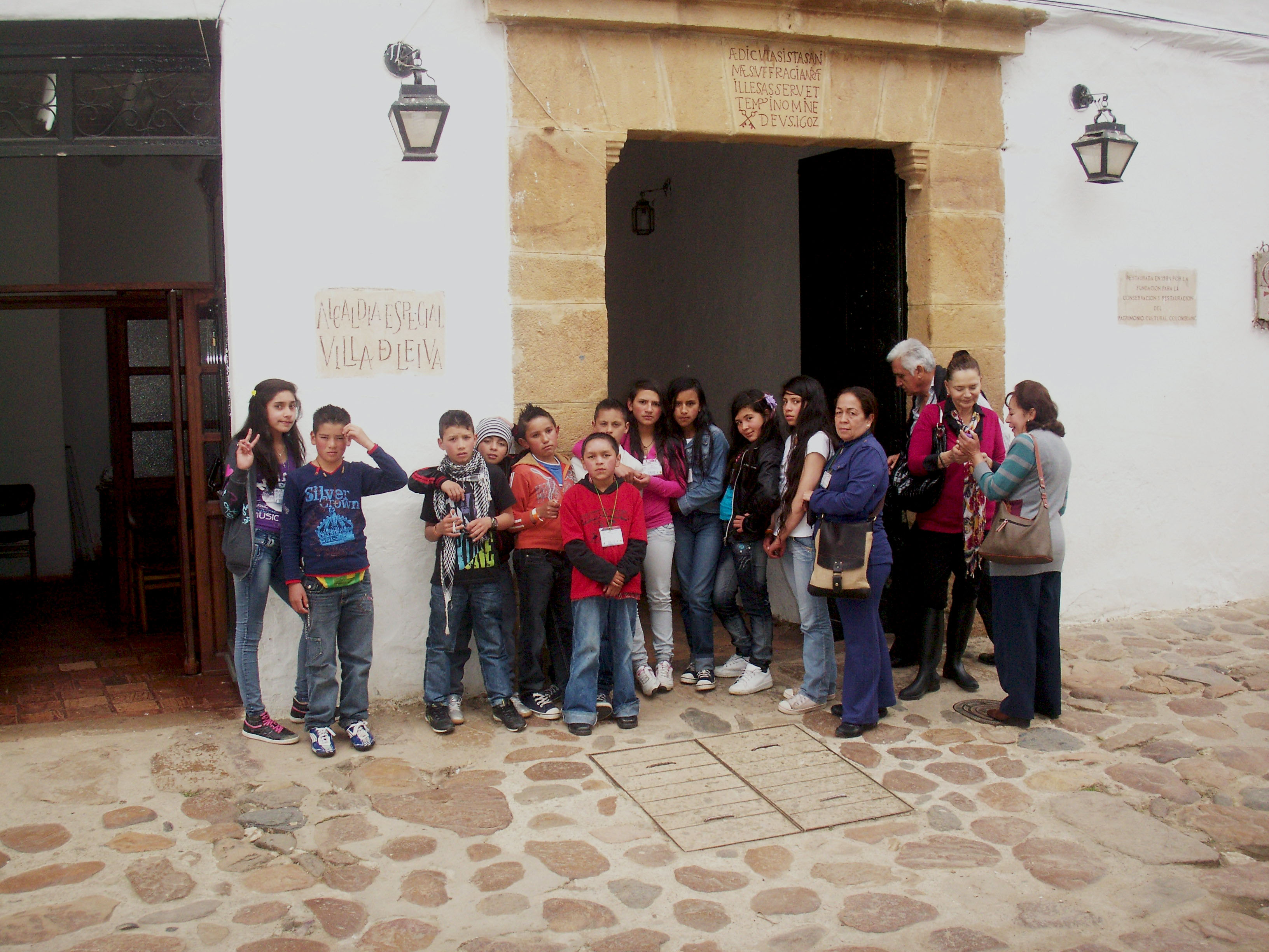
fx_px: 1356
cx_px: 634
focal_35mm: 37
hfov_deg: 50.1
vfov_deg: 38.7
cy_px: 476
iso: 160
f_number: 3.5
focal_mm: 7.7
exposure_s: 1/250
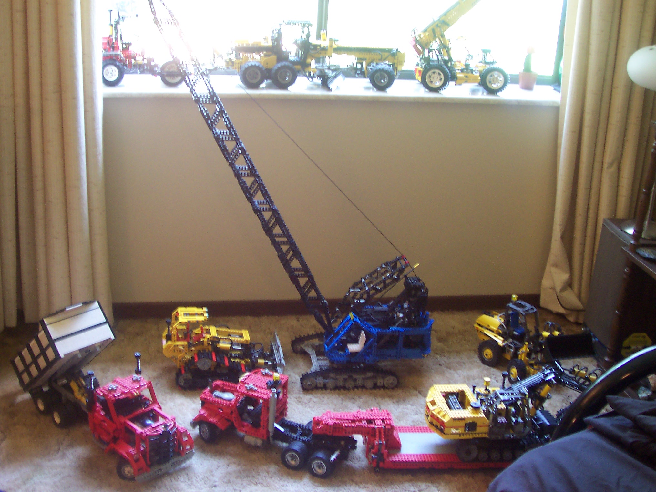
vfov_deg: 31.5
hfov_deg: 41.2
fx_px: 872
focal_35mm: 46
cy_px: 246
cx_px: 328
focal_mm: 7
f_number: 3
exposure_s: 1/15
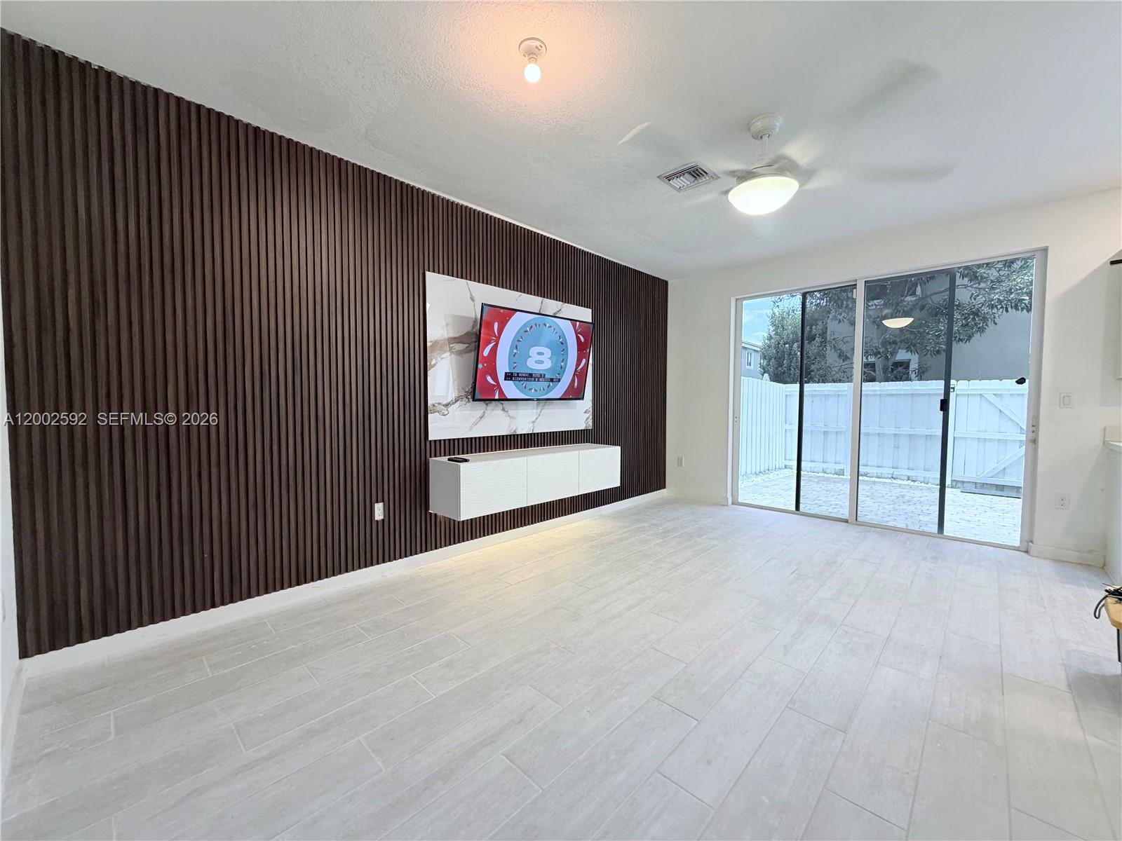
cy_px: 420
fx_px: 454
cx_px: 561
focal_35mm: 14
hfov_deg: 102.1
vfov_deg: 85.7
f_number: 2.2
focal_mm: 2.22
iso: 250
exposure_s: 1/60
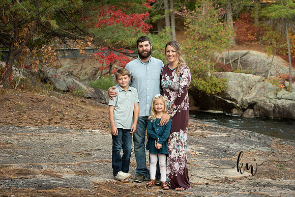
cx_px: 148
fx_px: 738
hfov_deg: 22.6
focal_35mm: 90
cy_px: 98
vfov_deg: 15.2
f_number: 6.3
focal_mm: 90
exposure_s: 1/200
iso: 640
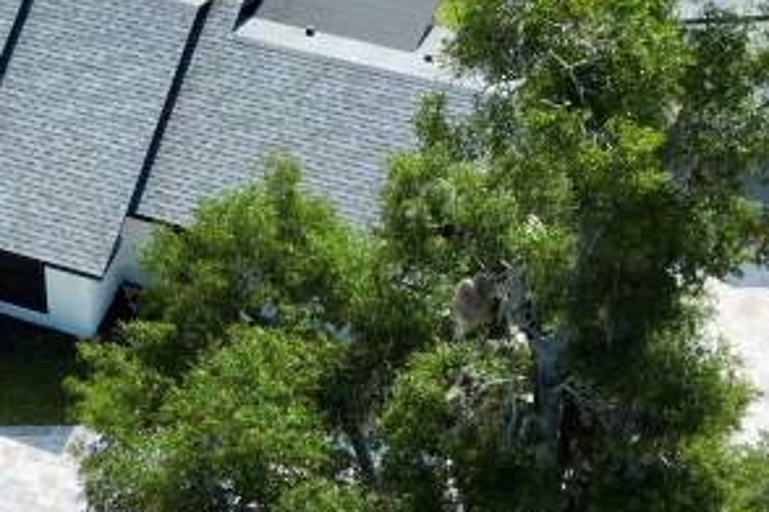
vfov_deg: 19.9
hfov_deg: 28.9
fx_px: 1452
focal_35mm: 68
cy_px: 374
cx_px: 139
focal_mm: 6.72
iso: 140
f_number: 1.7
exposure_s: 1/2500
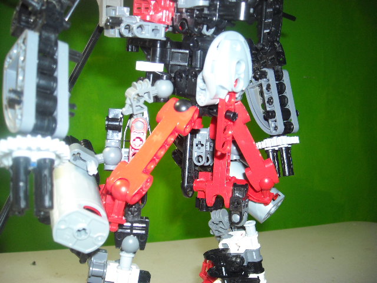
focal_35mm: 35
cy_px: 142
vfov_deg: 40.7
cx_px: 188
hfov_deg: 52.6
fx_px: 381
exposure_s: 1/60
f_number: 2.8
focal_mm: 5.7
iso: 200
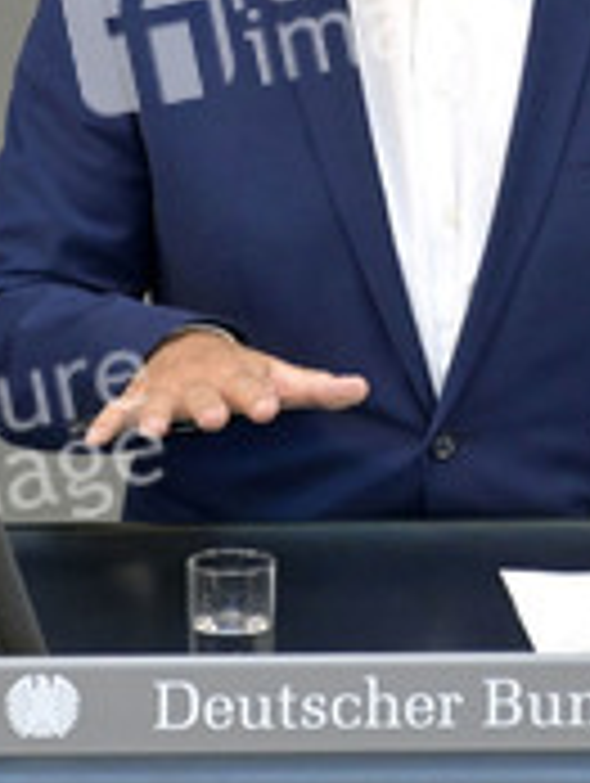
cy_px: 234
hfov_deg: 1.4
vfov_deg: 1.8
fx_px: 25005
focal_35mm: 1103
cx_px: 423
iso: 8000
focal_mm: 500
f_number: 5.6
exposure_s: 1/320
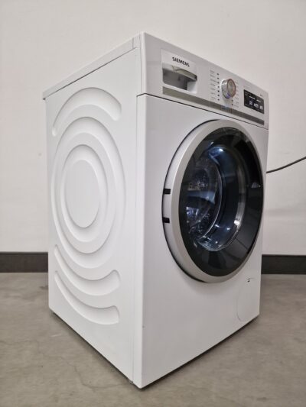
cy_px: 204
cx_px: 153
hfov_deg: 58.9
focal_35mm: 23
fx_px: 271
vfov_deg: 73.9
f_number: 1.8
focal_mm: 6.4
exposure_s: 1/100
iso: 250
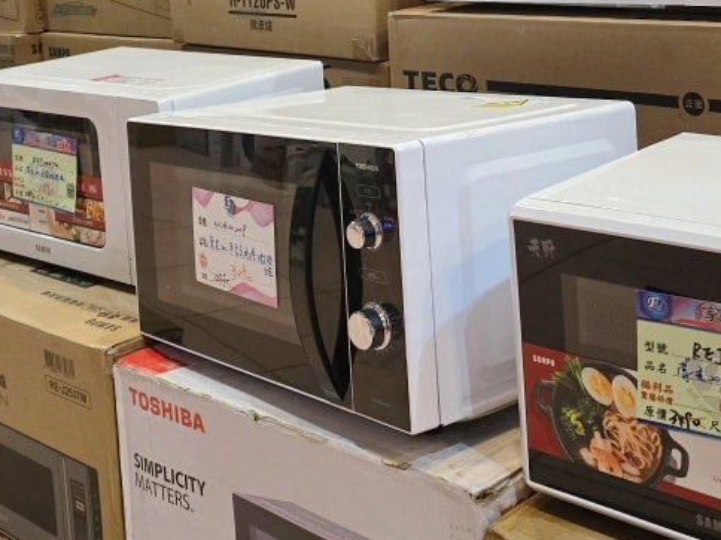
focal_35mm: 57
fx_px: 1187
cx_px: 323
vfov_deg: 24.8
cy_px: 37
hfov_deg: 33.8
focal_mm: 6.3
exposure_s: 1/120
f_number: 1.7
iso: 1000
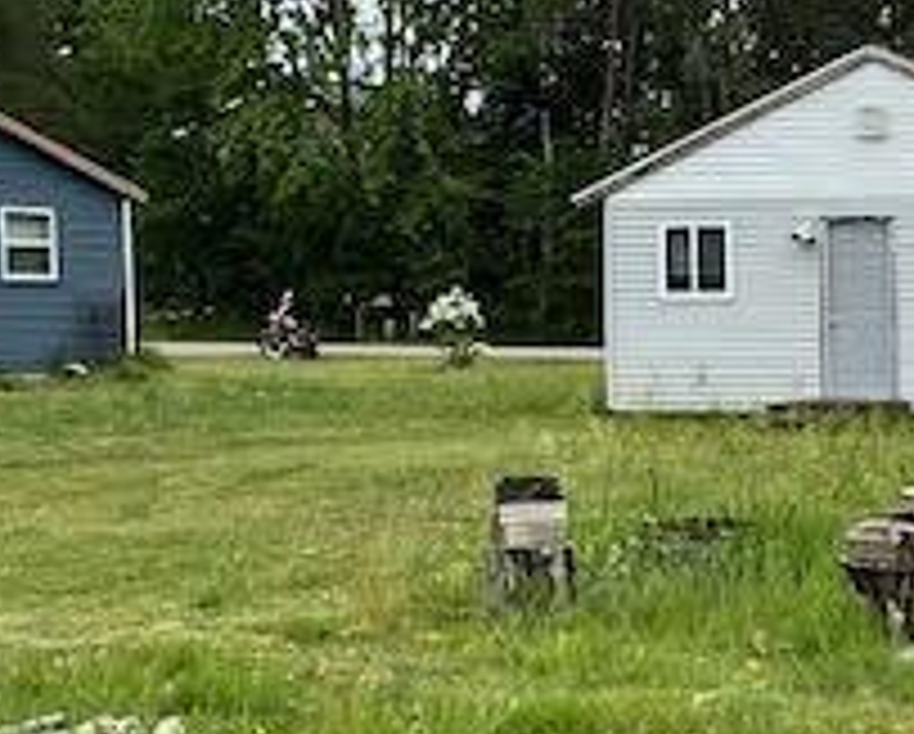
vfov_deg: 17.9
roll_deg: +0.3
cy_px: 468
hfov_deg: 19.4
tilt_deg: -3.1
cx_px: 1369
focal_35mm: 86
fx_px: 2330
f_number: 2.2
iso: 40
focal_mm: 2.22
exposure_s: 1/979
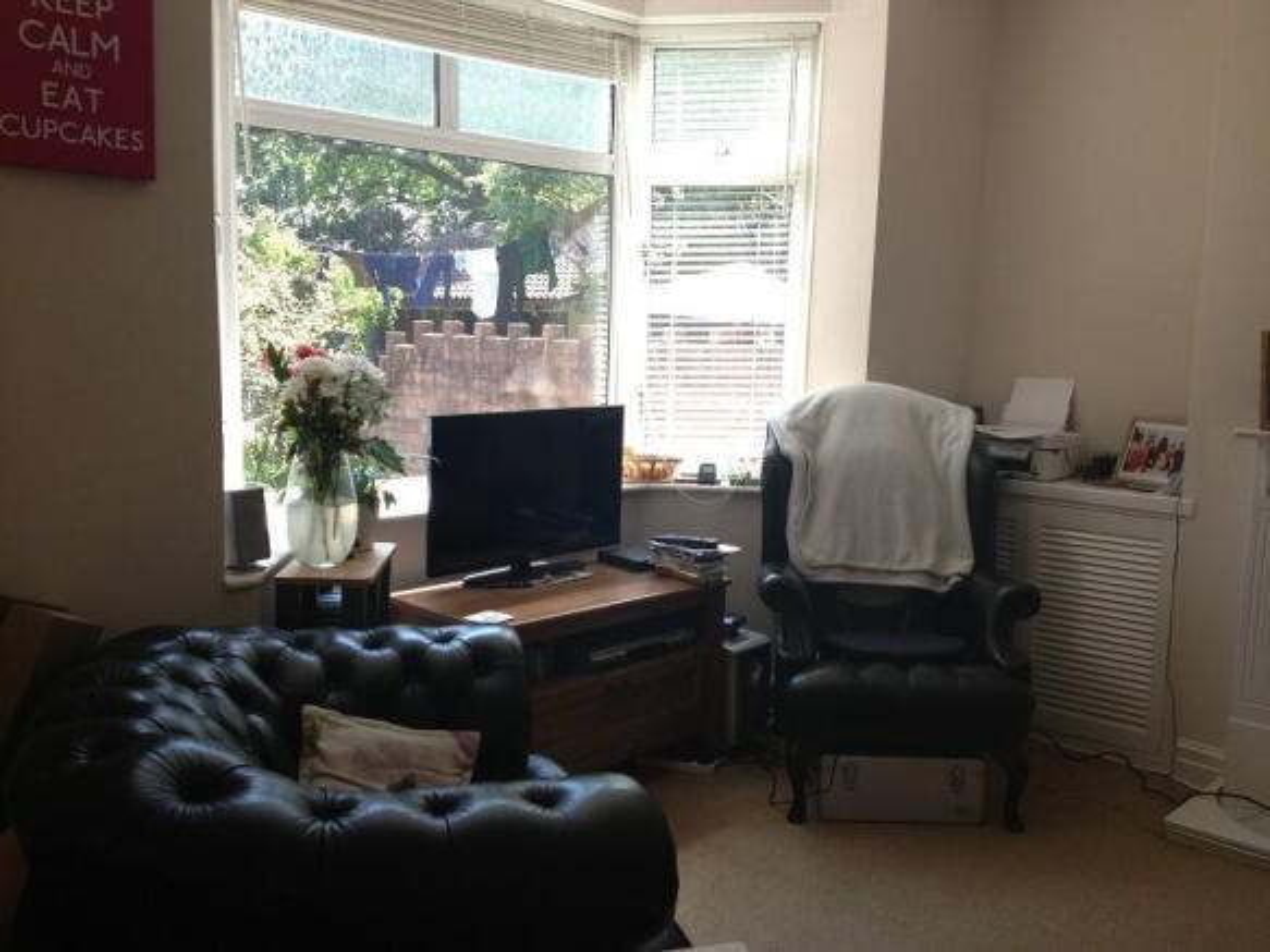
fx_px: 1284
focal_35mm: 35
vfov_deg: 40.7
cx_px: 635
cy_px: 476
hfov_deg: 52.6
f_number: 2.4
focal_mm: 4.28
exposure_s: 1/154
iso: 80
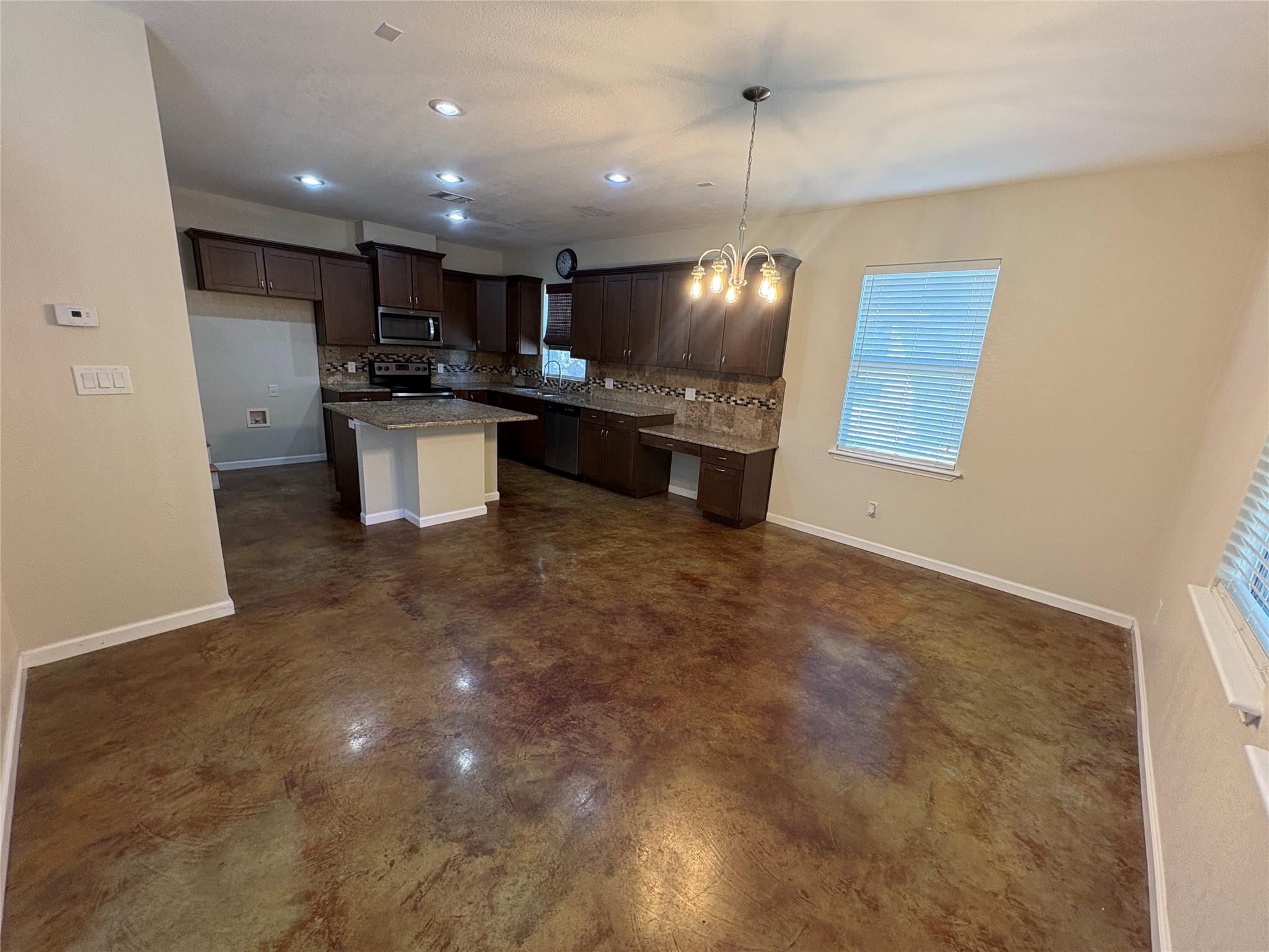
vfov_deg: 85.7
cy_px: 476
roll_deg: -3.6
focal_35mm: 14
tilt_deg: -13.8
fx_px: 513
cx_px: 634
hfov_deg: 102.1
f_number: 2.2
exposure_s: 1/60
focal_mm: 2.22
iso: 250
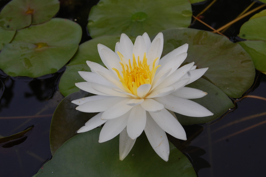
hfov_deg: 38.9
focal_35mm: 51
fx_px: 376
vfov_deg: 26.4
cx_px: 133
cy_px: 88
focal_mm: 34
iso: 200
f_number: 9
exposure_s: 1/320
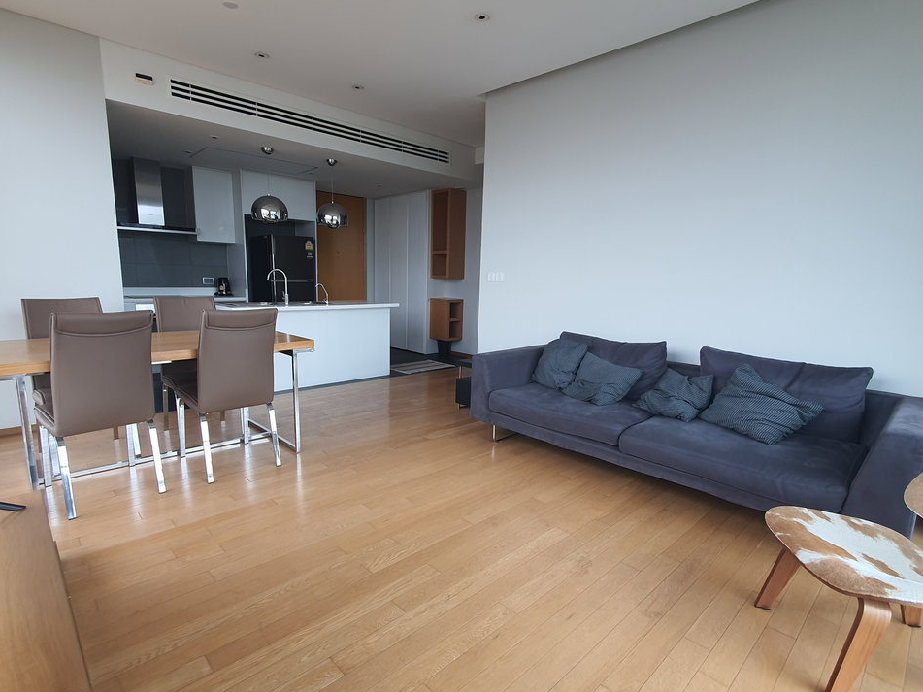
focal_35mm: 17
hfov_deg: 91.0
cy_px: 362
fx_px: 453
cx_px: 442
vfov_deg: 74.7
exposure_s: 1/50
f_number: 2.2
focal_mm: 1.8
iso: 50
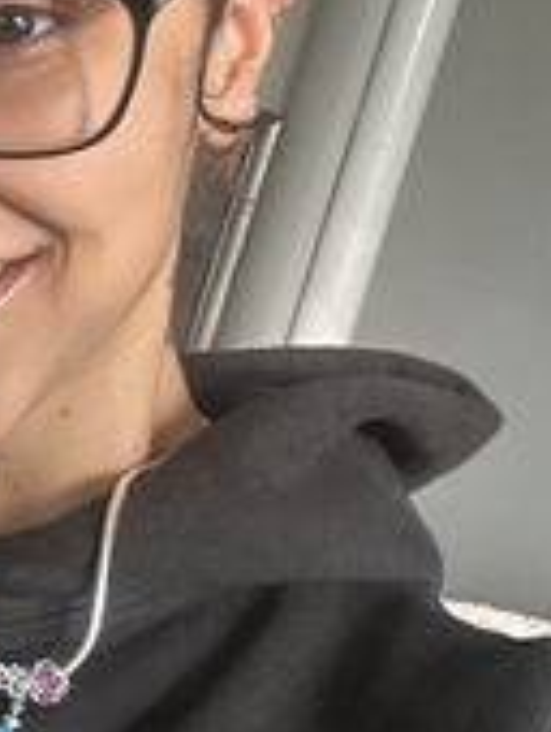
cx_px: -144
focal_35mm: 88
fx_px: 1863
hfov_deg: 16.0
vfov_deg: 22.1
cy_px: 233
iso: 320
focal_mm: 2.69
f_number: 1.9
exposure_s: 1/48
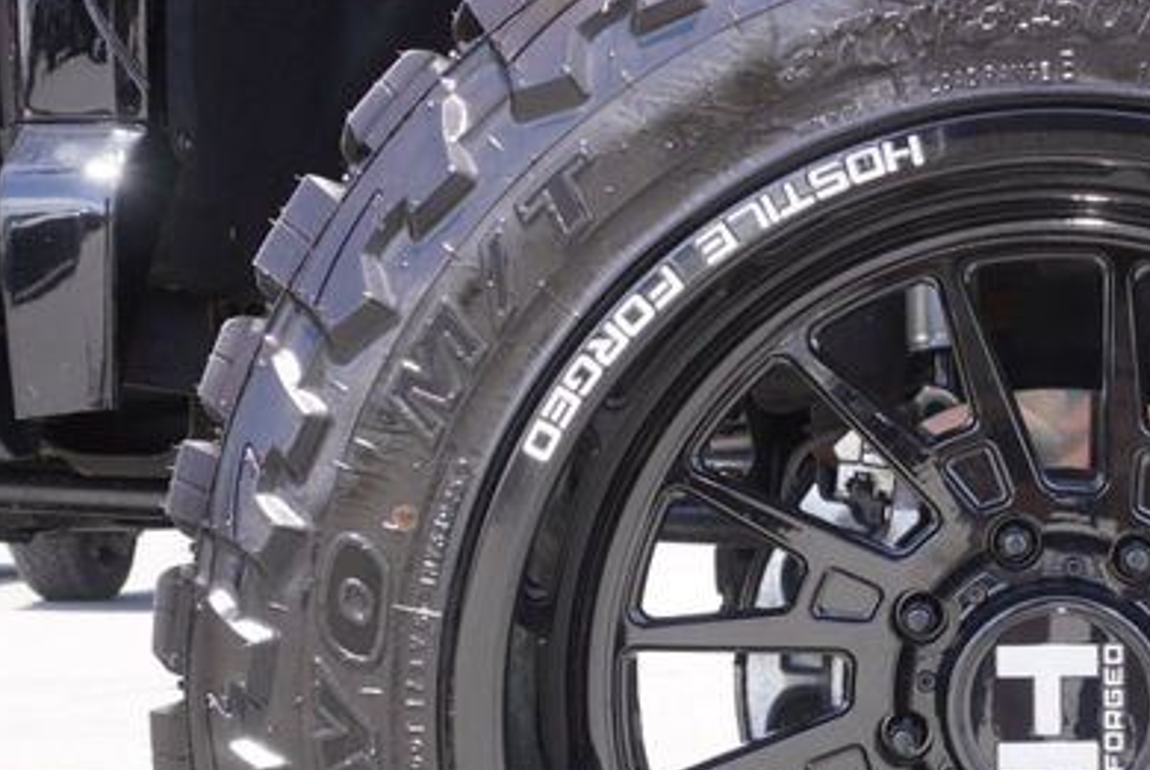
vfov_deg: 21.2
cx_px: 1023
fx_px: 2015
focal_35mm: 63
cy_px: 687
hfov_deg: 30.5
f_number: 5
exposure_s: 1/100
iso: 100
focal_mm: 16
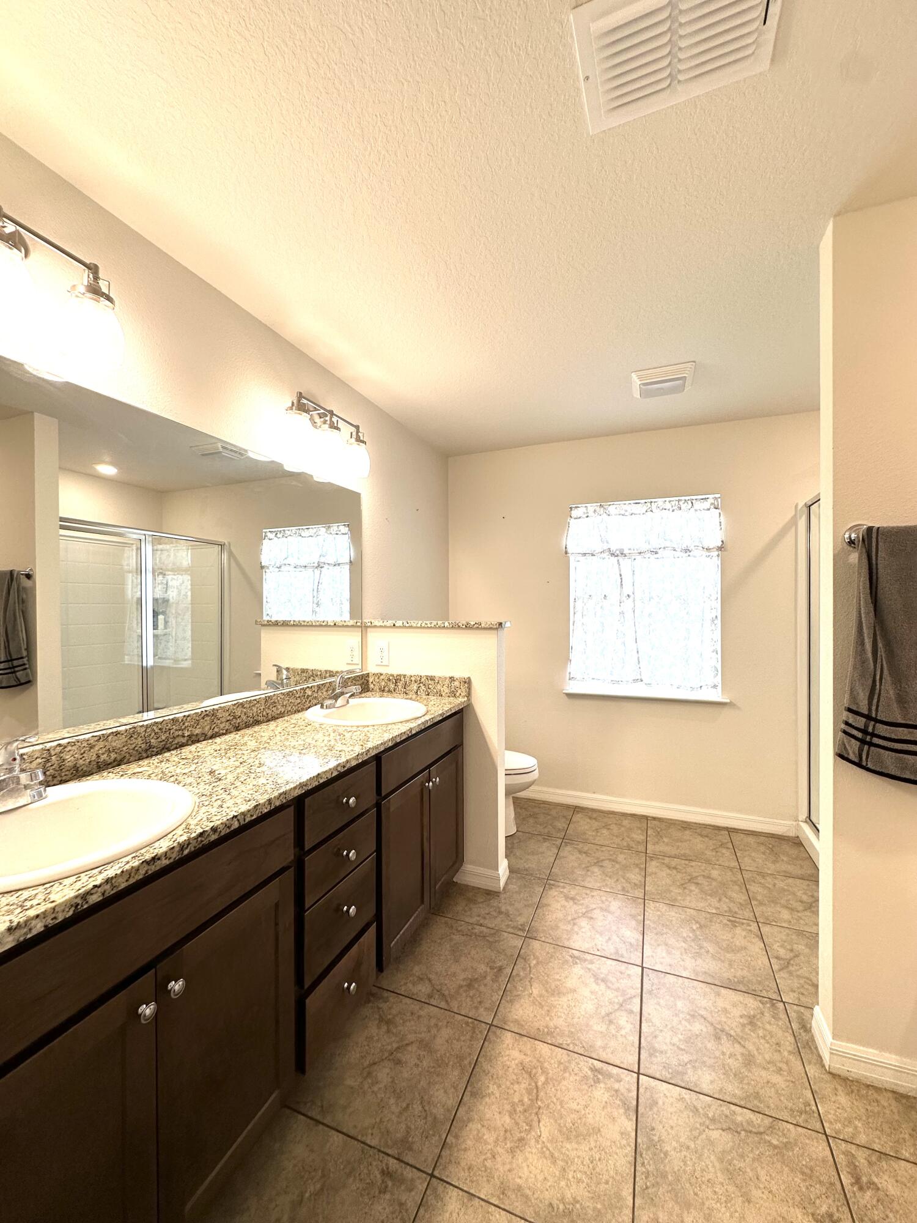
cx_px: 458
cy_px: 612
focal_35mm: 14
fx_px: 494
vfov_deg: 102.1
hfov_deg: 85.7
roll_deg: -0.3
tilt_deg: -0.7
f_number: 2.2
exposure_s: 1/120
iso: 80
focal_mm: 2.22
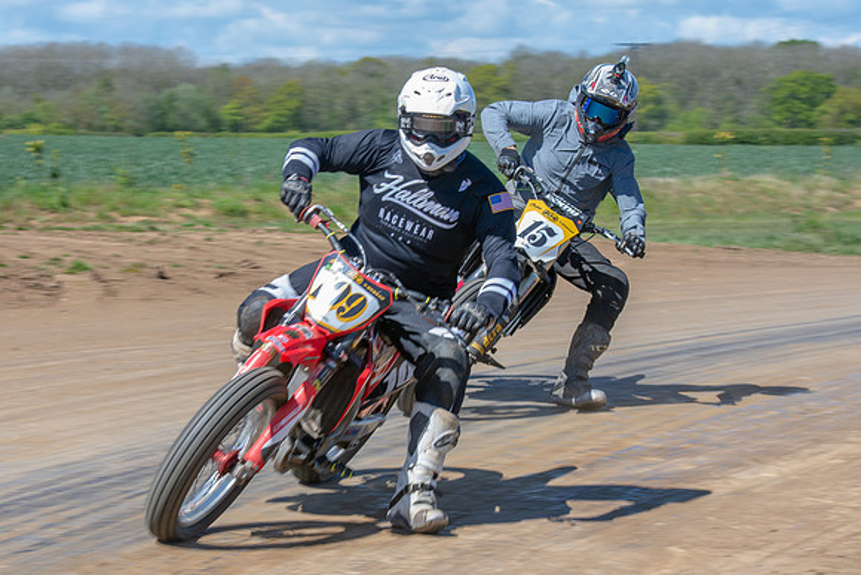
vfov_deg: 10.8
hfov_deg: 16.1
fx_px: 3049
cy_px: 310
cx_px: 364
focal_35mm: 127
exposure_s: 1/160
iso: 200
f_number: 8
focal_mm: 70
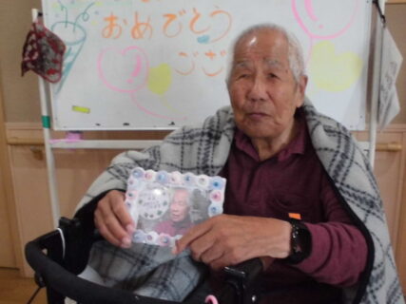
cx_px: 203
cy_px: 152
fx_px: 399
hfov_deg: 54.0
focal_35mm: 34
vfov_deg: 41.8
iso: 800
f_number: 4
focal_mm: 6.1
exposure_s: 1/50
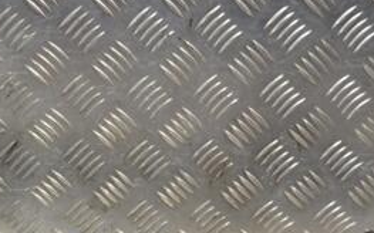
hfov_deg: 20.5
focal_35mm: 101
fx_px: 1030
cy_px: 256
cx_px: 108
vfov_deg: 12.7
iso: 140
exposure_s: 1/30
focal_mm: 29
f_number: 4.5
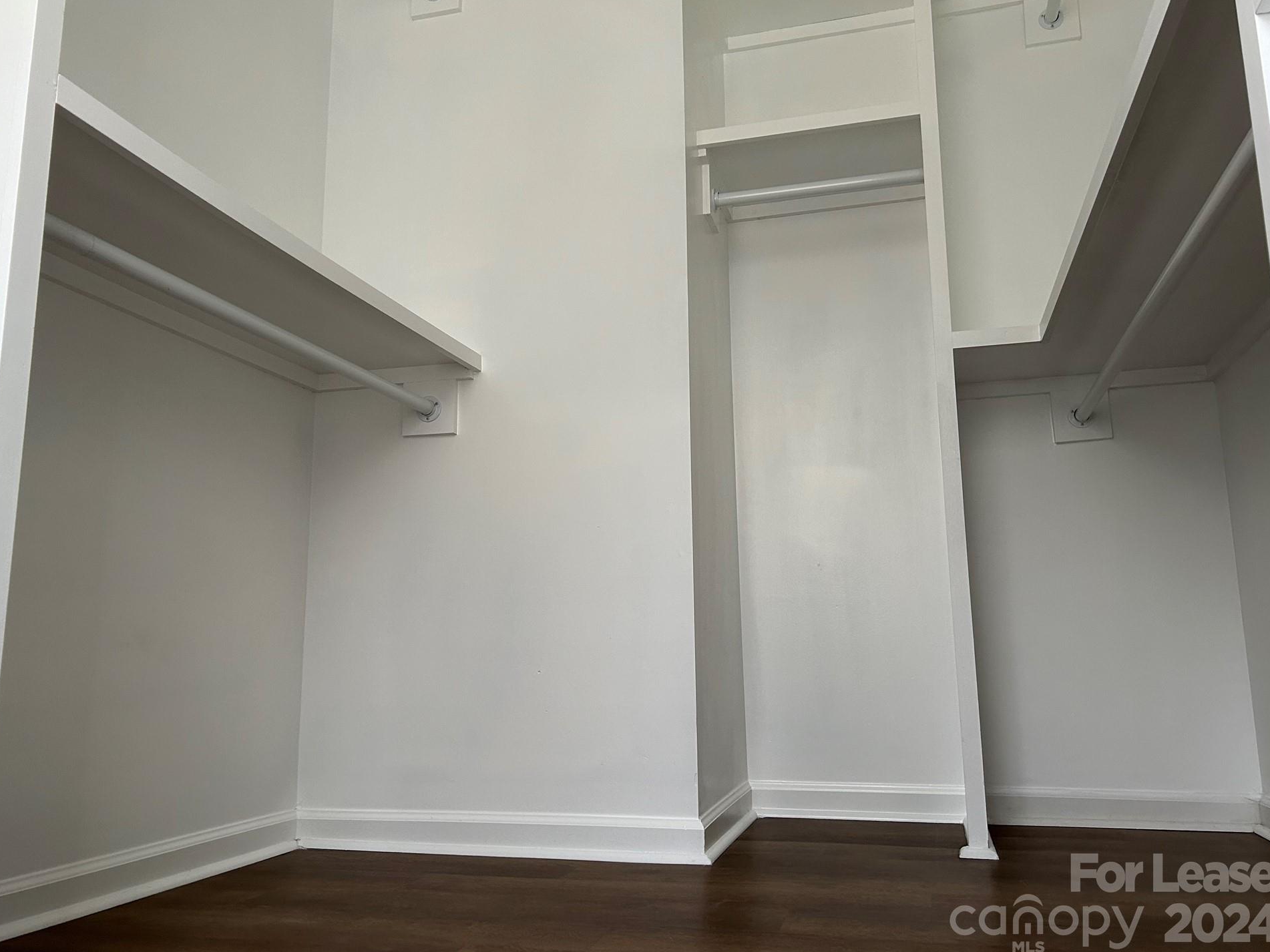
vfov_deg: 49.7
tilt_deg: +10.4
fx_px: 1027
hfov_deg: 63.4
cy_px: 466
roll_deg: +1.2
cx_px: 644
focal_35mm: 28
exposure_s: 1/114
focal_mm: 5.7
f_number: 1.5
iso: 125
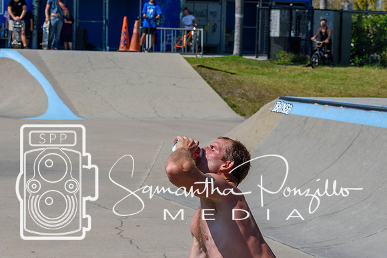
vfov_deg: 13.0
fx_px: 1129
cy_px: 129
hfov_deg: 19.5
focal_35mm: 105
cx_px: 194
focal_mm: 70
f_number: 8
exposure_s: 1/1000
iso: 200
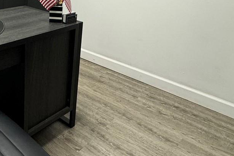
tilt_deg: -17.1
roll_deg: -1.9
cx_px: 39
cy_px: 20
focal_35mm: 38
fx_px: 247
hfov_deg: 47.3
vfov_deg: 33.5
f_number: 2.2
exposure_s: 1/60
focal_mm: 2.22
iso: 200
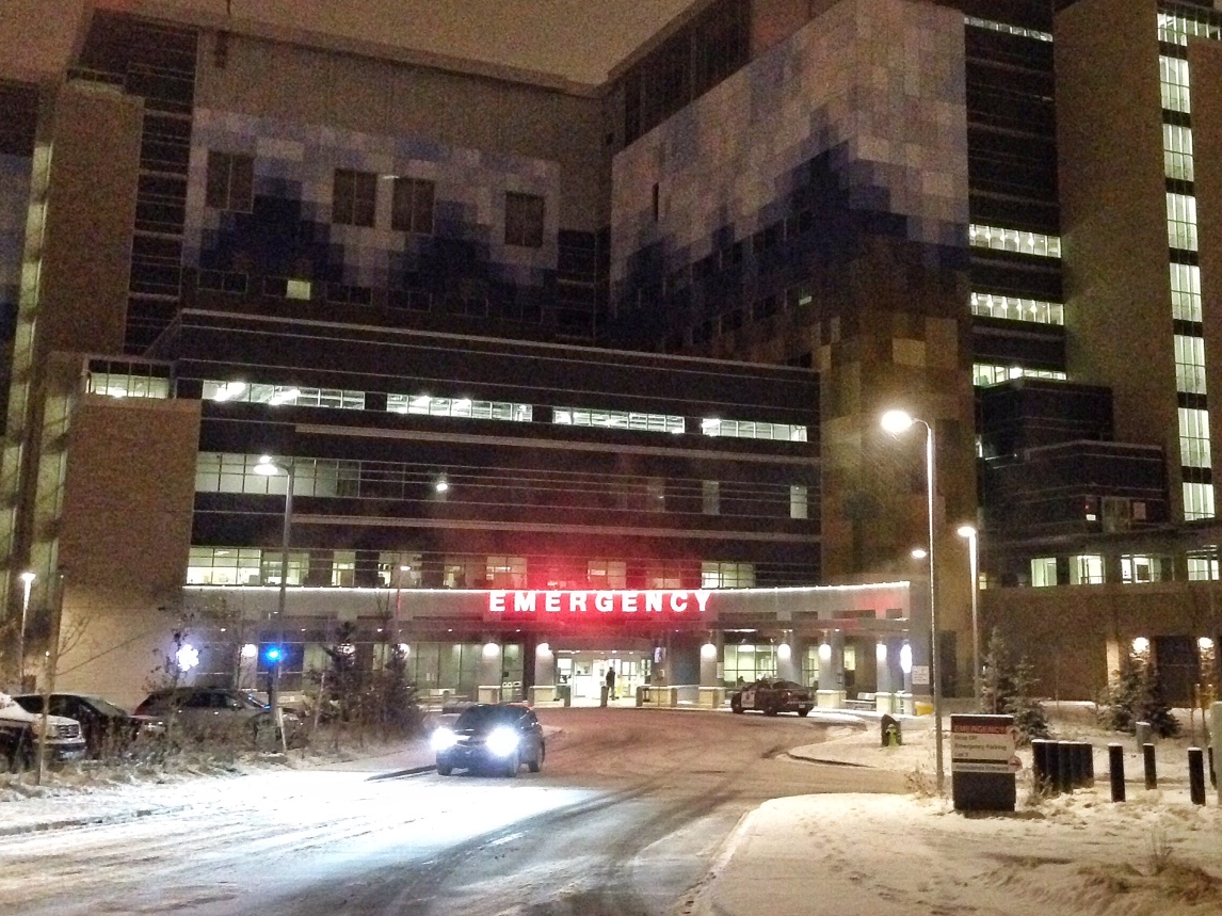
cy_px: 305
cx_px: 719
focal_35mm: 47
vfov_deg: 30.6
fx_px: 1659
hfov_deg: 40.3
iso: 800
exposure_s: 1/15
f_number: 2.4
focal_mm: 4.12
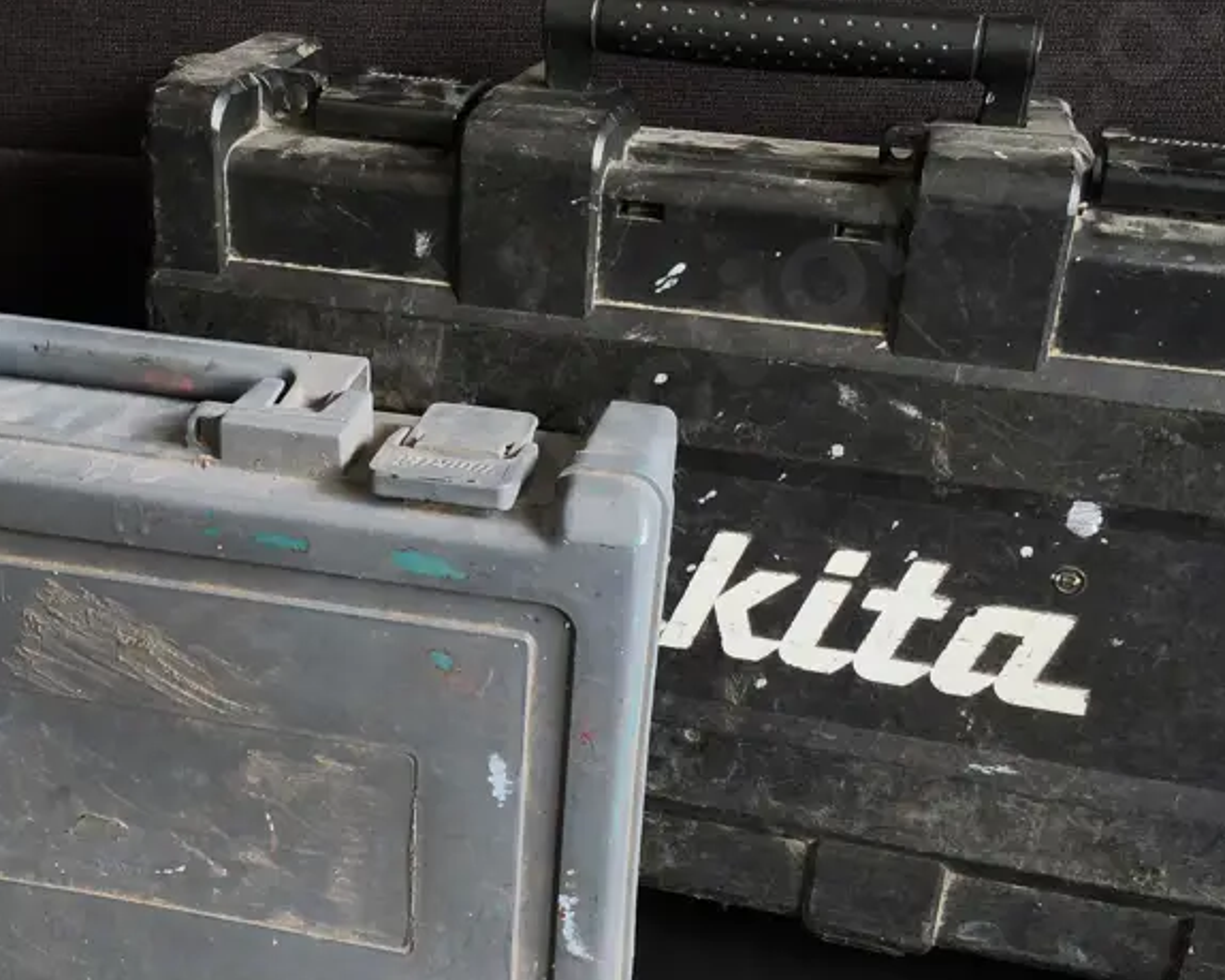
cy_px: 544
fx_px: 1704
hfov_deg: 39.3
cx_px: 470
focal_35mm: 47
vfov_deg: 32.0
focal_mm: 2.87
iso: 160
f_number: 2
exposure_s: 1/100
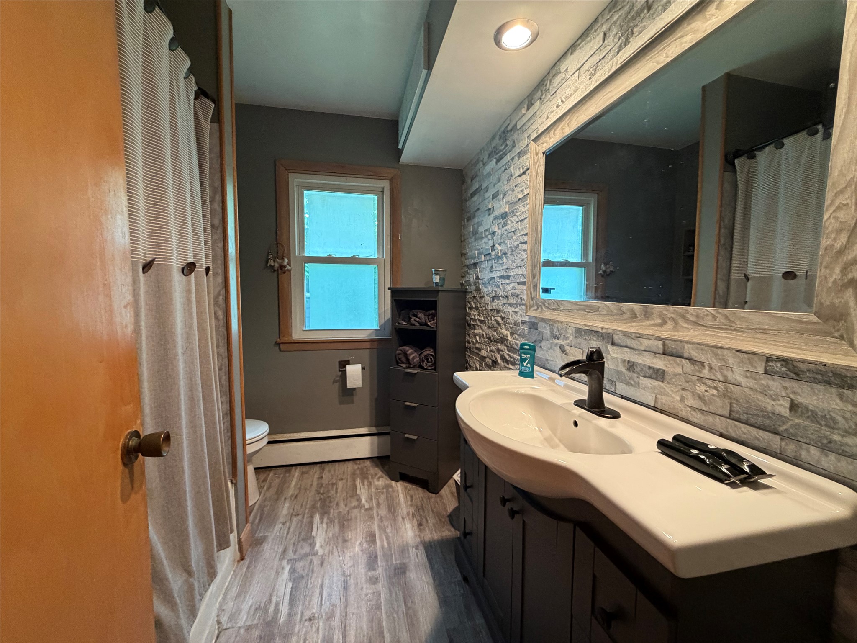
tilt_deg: -4.2
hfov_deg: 102.1
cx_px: 428
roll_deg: +0.0
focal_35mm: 14
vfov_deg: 85.7
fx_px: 347
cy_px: 322
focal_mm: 2.22
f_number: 2.2
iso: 320
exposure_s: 1/60
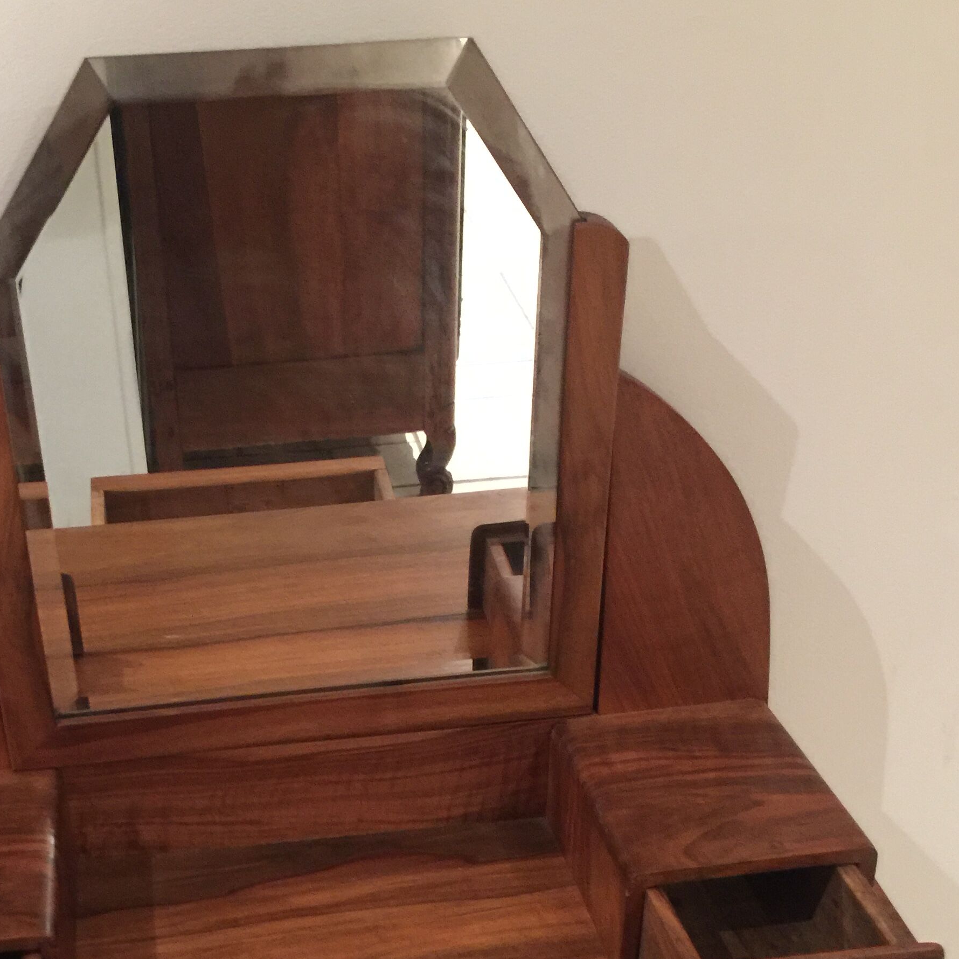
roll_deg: +2.1
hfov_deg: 35.8
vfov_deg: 35.4
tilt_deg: -31.6
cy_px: 706
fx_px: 1473
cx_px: 336
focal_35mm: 47
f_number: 2.2
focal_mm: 4.15
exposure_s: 1/8
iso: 160
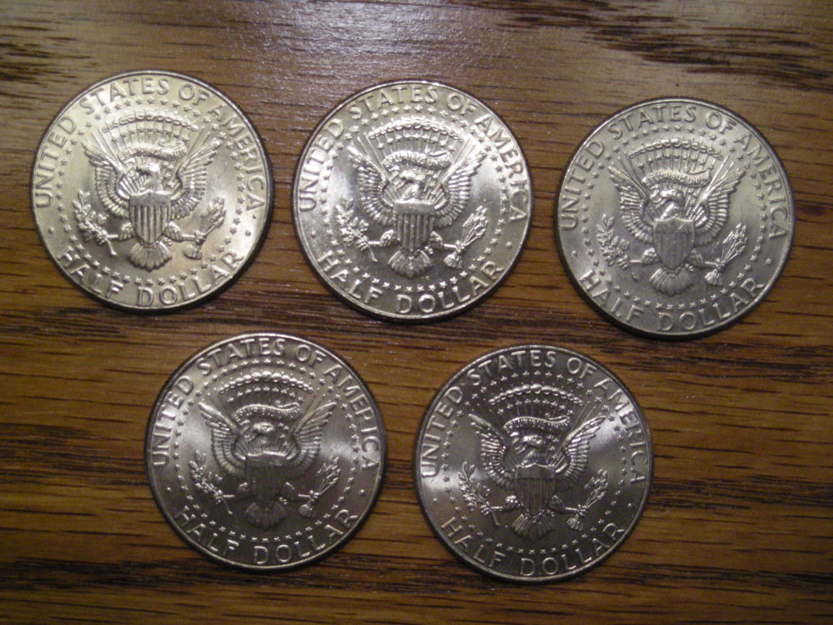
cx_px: 416
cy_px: 312
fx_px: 1829
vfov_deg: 19.4
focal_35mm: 76
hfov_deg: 25.7
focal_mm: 12.3
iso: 311
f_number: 3.9
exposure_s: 1/56.3
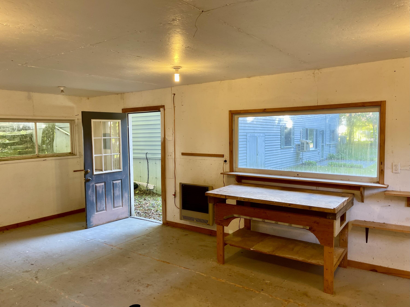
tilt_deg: -3.4
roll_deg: -0.2
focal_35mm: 25
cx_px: 205
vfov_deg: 54.9
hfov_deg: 69.4
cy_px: 154
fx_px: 296
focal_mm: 5.1
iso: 80
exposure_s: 1/60
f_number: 1.6
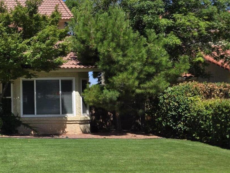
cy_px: 85
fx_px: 372
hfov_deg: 30.9
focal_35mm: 56
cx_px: -18
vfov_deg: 26.1
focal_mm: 5.4
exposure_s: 1/2346
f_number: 1.8
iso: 25
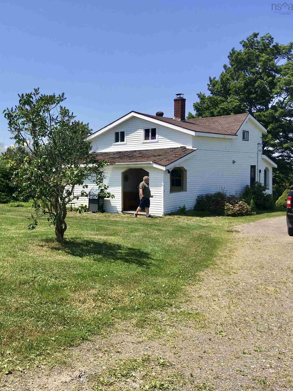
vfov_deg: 47.9
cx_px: 38
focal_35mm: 39
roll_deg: +0.5
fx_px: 440
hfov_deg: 35.0
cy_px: 195
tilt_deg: -2.8
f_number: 2.2
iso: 25
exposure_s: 1/1570
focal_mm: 4.15
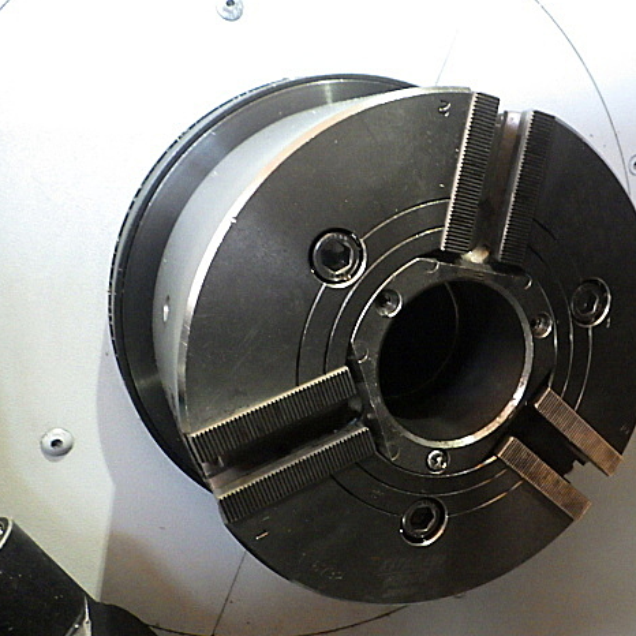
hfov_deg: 47.5
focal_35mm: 34
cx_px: 434
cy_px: 319
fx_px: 707
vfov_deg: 48.5
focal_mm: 5
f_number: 3.5
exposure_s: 1/25
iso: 1600
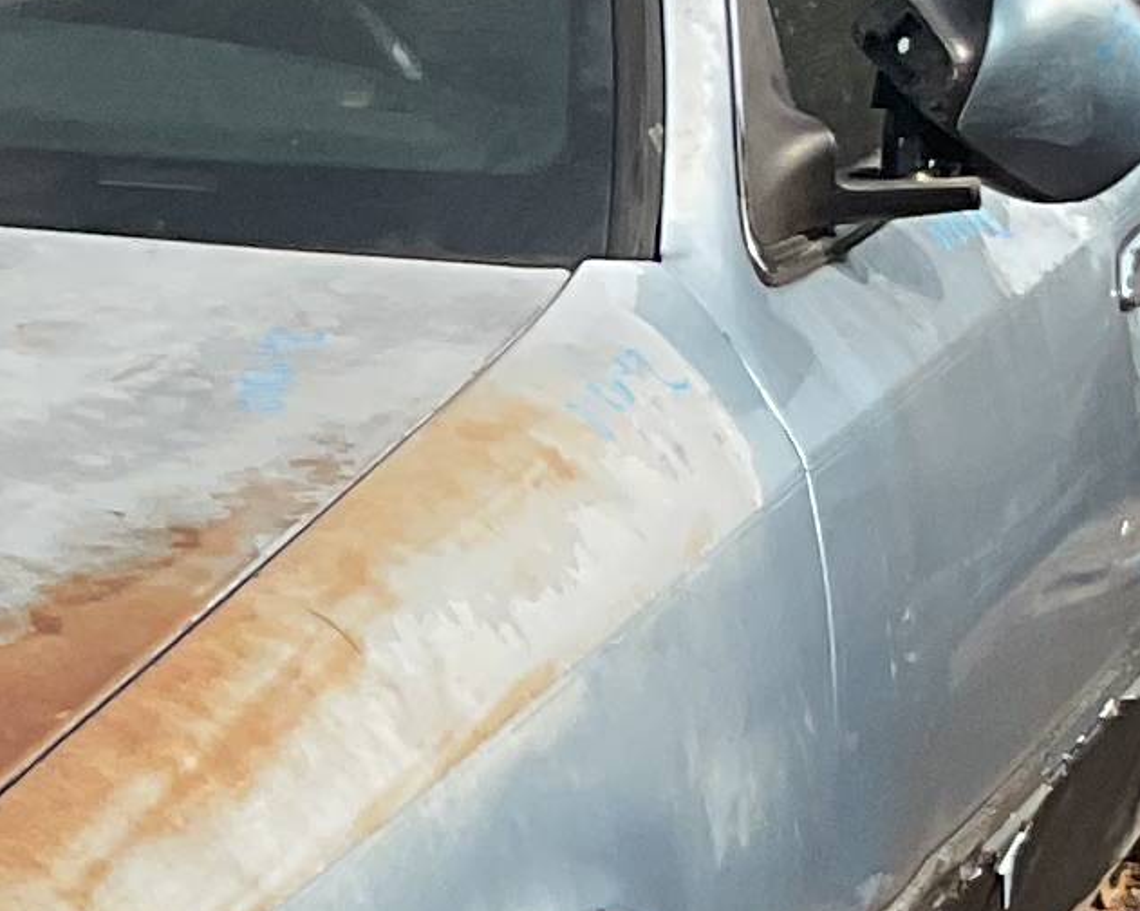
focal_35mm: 181
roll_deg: -4.5
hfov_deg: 10.3
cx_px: -638
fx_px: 6103
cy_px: 658
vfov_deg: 8.5
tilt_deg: -10.6
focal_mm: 3
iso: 16
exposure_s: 1/1626
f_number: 1.8
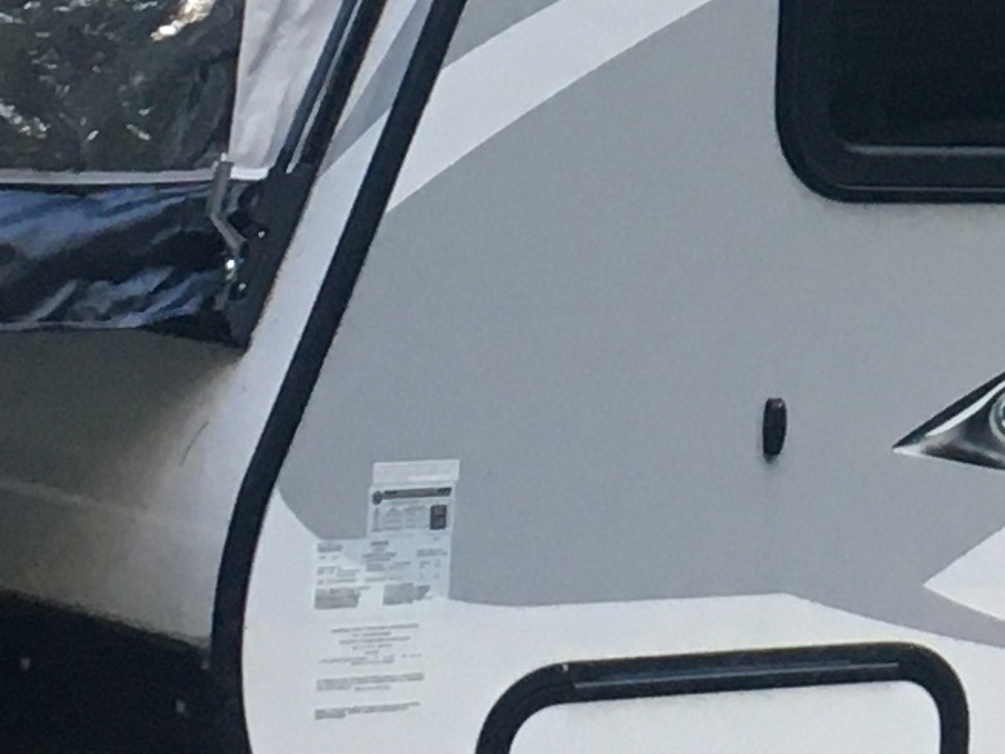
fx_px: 5198
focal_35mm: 179
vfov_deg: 8.1
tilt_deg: +4.3
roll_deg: -2.9
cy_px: -523
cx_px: 1376
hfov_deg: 10.7
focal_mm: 4.15
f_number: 2.2
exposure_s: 1/30
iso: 64
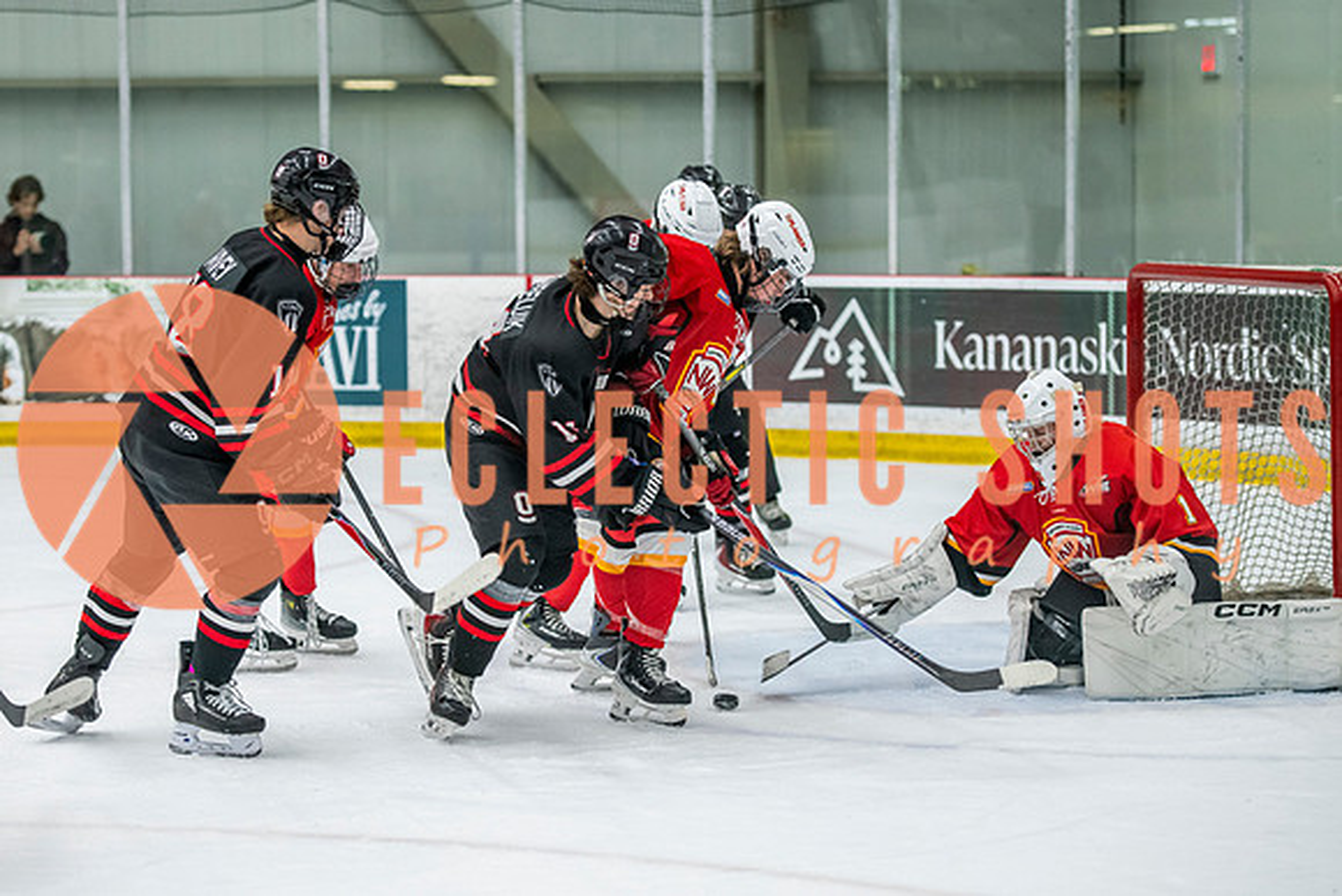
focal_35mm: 117
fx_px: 4350
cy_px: 465
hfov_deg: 17.5
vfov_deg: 11.8
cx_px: 540
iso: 2000
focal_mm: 95
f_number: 3.2
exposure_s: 1/640
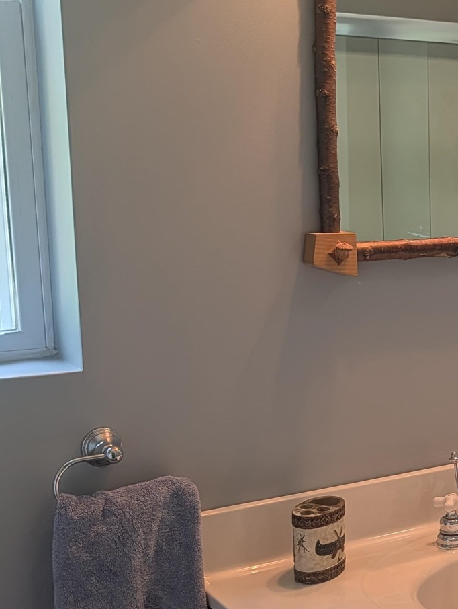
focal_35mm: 61
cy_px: 376
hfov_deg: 22.2
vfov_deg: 31.5
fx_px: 1074
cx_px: 553
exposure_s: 1/381
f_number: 1.68
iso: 24
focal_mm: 6.9
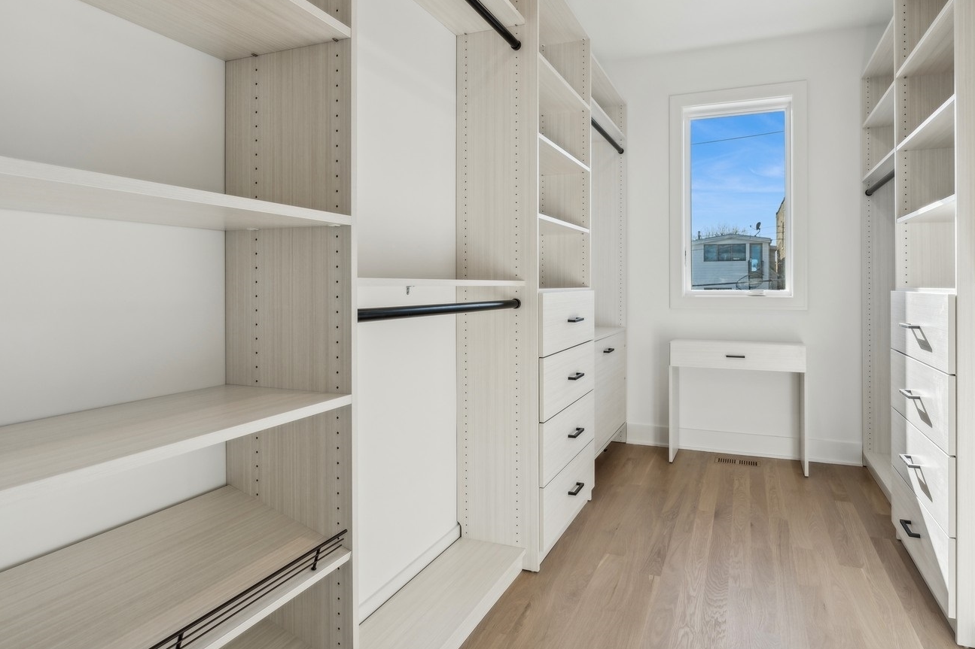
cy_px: 296
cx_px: 540
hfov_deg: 80.9
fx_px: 569
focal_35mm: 21
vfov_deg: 59.4
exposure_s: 1/160
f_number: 8
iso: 320
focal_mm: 17
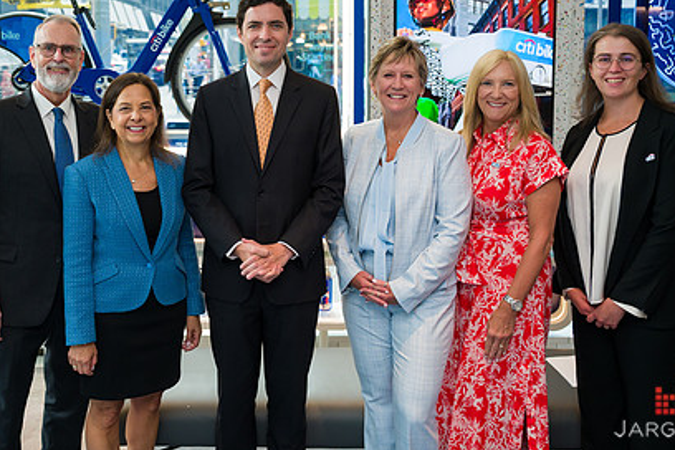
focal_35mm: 45
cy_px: 142
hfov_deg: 43.4
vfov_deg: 29.6
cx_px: 275
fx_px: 844
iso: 400
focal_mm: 30.5
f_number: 3.5
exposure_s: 1/200
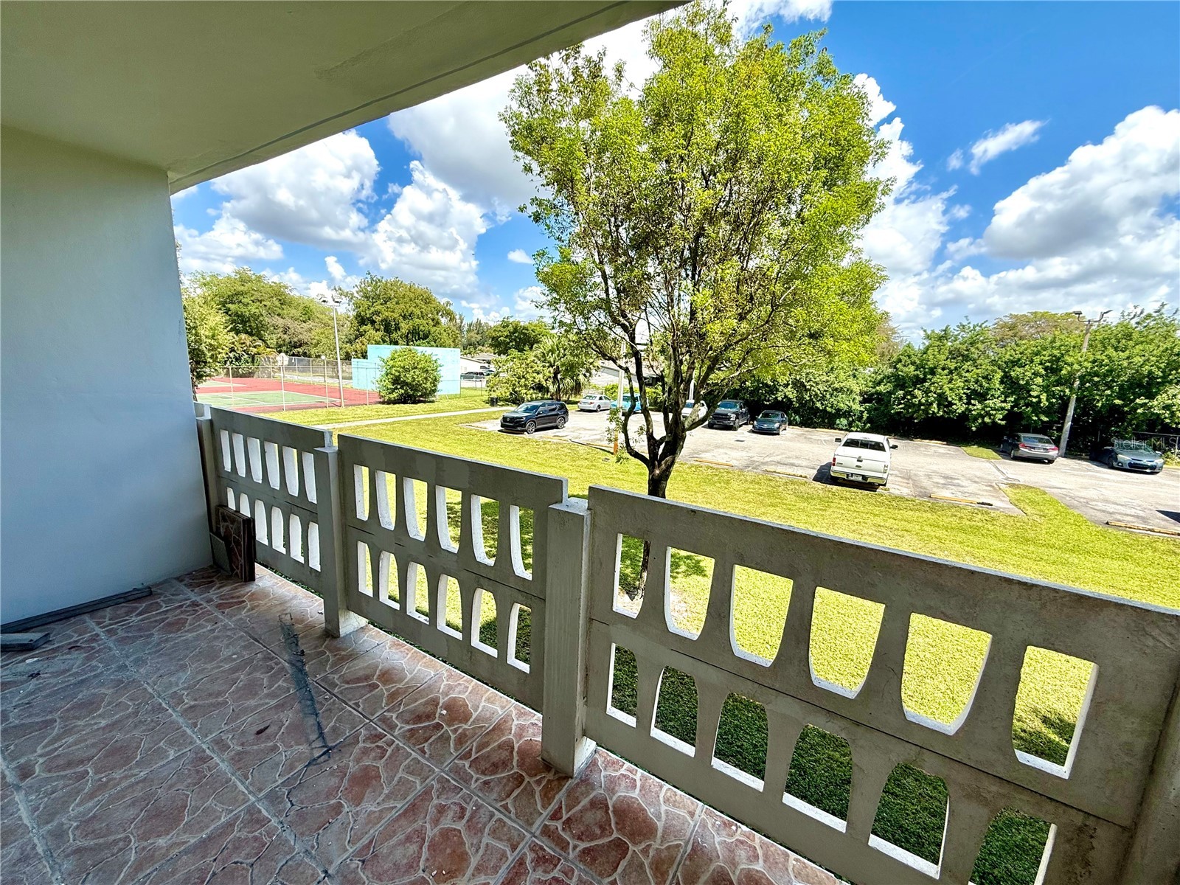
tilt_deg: -9.7
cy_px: 442
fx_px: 477
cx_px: 590
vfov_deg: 85.7
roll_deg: -2.4
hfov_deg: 102.1
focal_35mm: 14
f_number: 2.2
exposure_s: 1/1145
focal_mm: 2.22
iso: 50
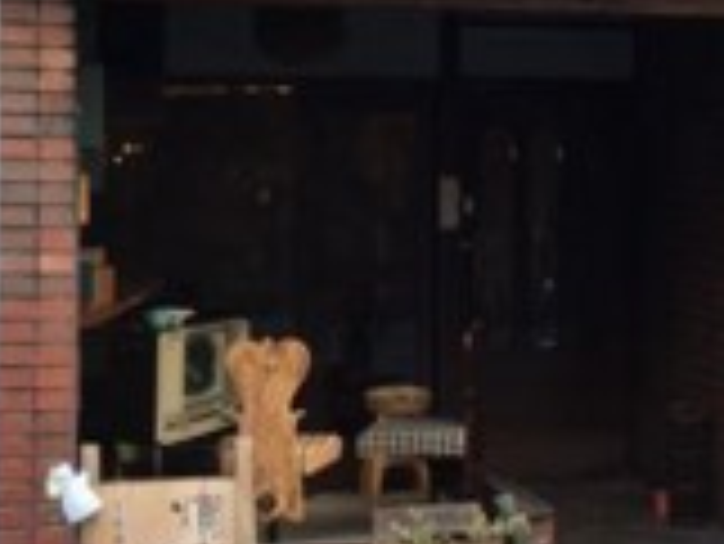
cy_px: 175
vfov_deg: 18.2
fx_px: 1695
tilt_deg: +0.3
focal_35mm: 81
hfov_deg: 23.8
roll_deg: -0.5
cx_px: 562
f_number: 2.2
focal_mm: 4.15
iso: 50
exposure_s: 1/120
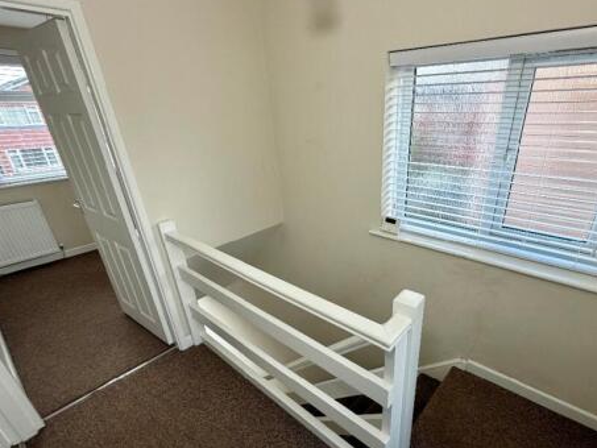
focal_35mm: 18
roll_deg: +1.6
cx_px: 353
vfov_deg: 71.3
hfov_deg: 86.8
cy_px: 254
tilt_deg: -26.0
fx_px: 311
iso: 64
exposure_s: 1/96
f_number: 2.2
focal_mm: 2.22
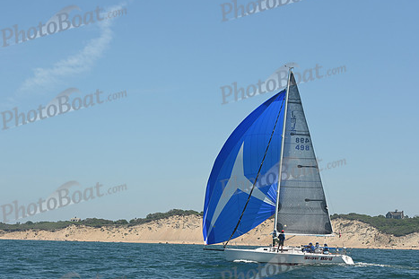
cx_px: 174
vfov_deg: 15.7
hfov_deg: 23.4
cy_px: 140
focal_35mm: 87
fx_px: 1012
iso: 320
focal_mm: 70
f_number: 8
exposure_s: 1/1000
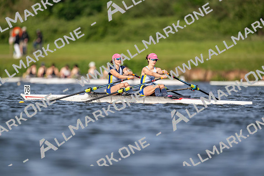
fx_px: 4401
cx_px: 132
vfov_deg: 2.3
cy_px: 88
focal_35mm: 600
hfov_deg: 3.4
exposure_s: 1/2500
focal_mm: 600
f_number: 4
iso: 250
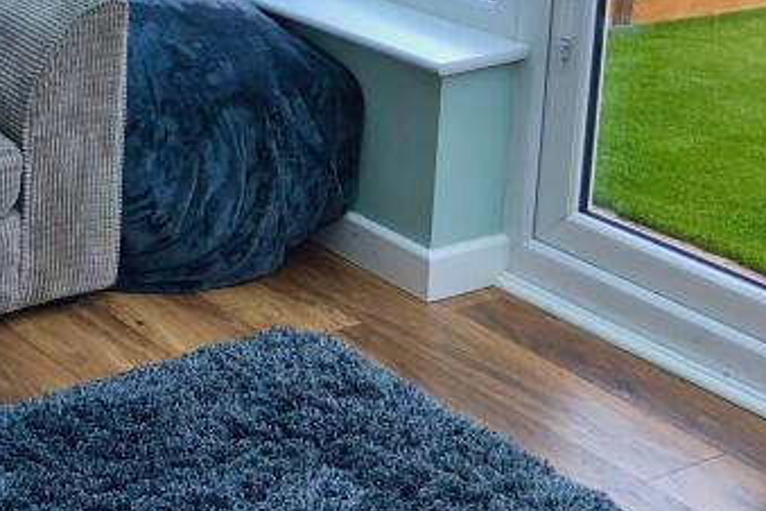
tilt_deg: -12.7
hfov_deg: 22.2
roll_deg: -0.4
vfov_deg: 15.1
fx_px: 1872
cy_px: -75
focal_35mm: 88
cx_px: -18
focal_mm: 3.99
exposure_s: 1/117
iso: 20
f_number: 1.8
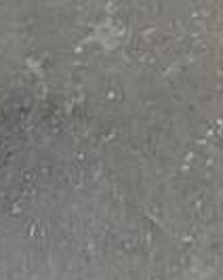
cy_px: -800
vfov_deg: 8.6
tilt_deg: -1.5
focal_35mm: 111
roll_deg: -0.6
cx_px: 351
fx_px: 918
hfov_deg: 13.0
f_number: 2.2
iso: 50
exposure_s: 1/259
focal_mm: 2.22
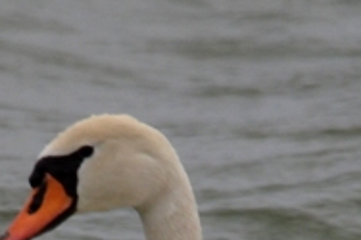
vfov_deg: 0.5
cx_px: 278
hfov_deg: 0.8
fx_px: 25618
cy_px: 356
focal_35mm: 2557
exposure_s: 1/200
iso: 200
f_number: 6.7
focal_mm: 500
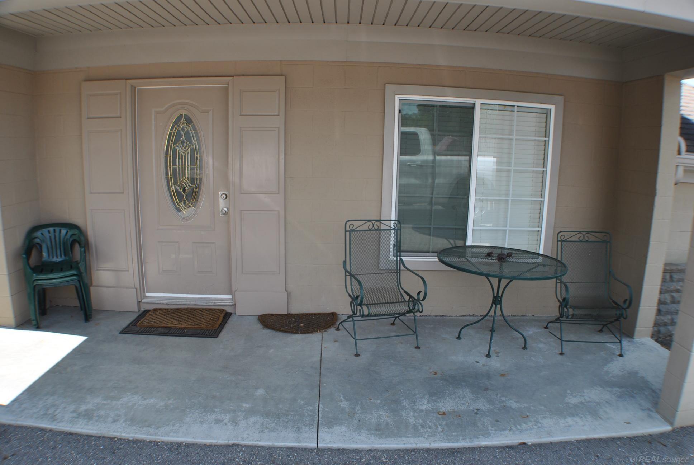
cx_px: 347
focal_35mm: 30
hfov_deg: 61.9
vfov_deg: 43.7
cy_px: 232
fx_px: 579
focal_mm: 20
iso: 125
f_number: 5.6
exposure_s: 1/125
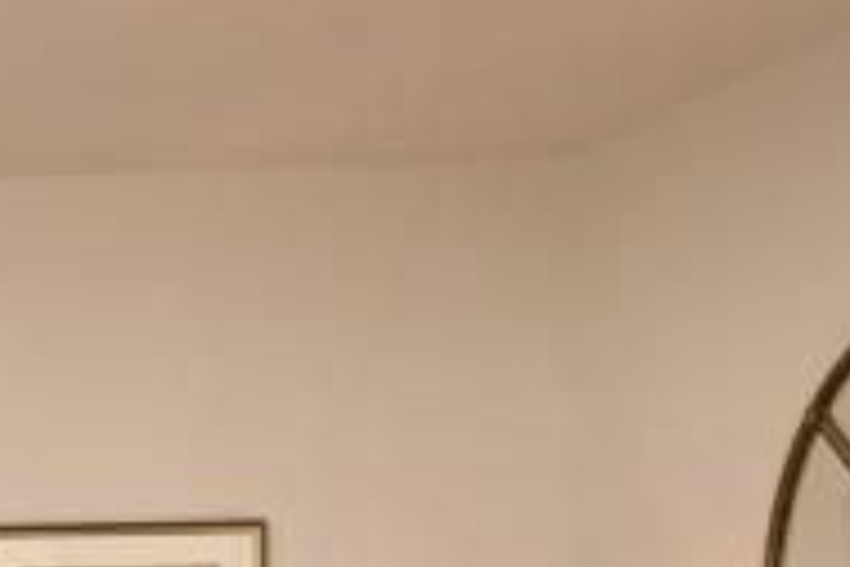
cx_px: -926
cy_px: 680
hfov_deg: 15.9
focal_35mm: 95
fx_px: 2243
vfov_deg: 14.0
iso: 450
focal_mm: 10
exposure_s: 1/60
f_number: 4.5
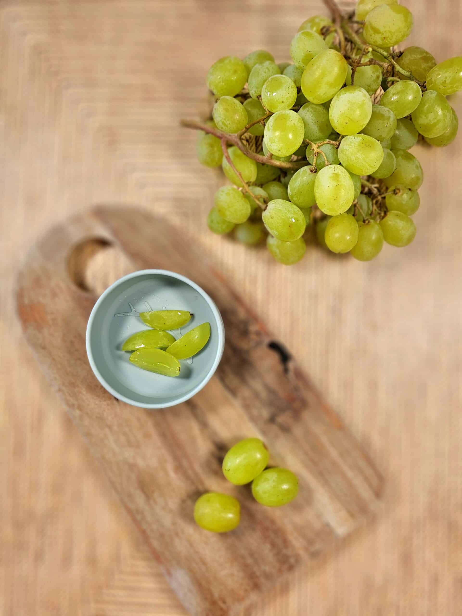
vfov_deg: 73.9
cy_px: 308
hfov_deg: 58.9
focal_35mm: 23
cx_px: 231
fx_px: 409
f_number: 1.7
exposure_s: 1/101
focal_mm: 6.3
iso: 50
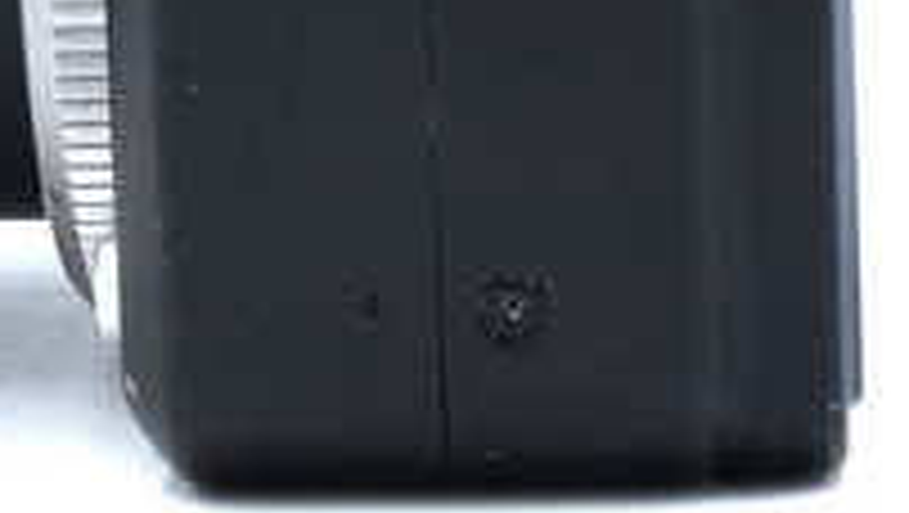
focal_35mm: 285
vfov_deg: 4.3
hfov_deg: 7.6
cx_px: 252
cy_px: -178
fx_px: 6875
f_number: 14
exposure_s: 1/125
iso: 800
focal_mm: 55
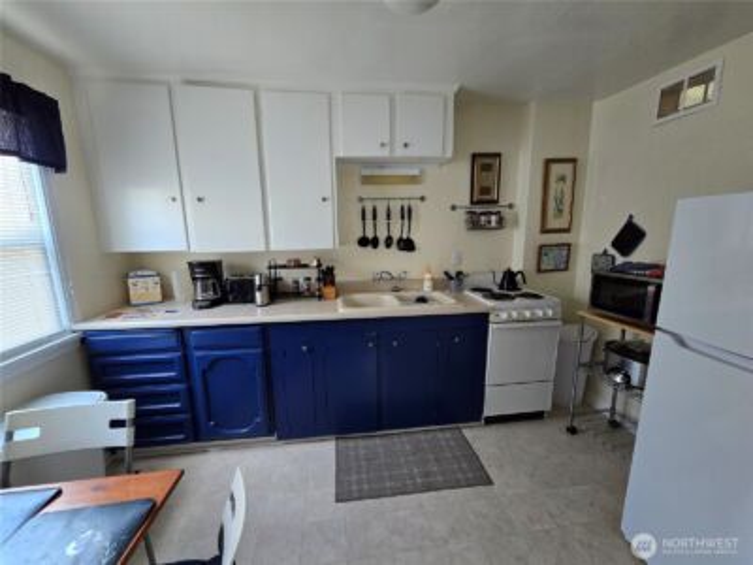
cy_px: 282
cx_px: 376
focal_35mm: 13
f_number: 2.2
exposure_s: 1/60
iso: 400
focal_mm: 2.2
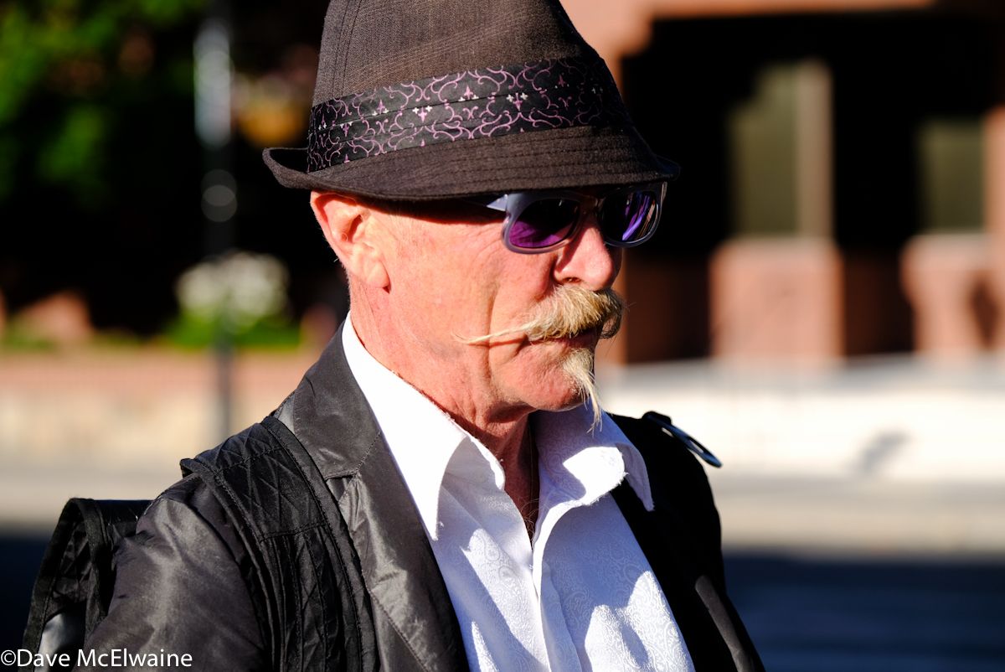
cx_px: 502
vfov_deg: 10.5
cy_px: 336
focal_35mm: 131
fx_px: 3660
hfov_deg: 15.6
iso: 200
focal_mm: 87.1
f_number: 3.6
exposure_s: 1/1600
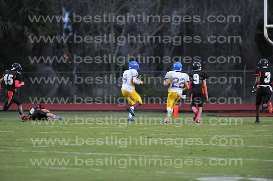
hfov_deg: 6.9
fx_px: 2274
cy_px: 90
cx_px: 136
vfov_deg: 4.6
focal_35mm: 300
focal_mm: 300
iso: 3200
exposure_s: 1/250
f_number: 4
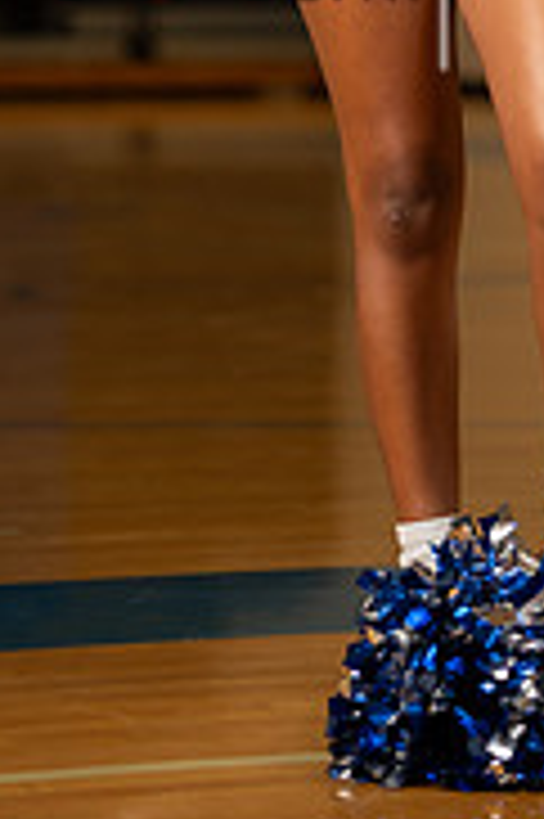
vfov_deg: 7.9
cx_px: 477
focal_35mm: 260
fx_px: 5904
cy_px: -144
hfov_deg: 5.3
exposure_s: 1/160
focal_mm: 105
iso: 500
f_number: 2.8
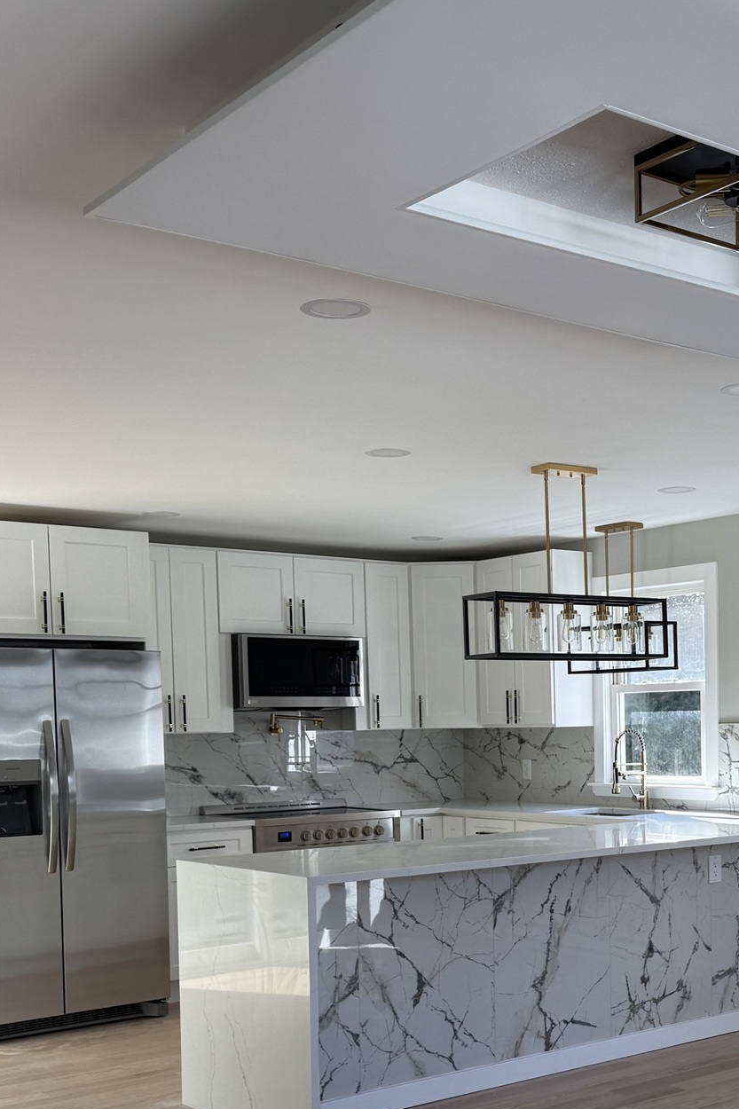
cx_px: 576
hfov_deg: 28.7
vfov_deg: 41.8
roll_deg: +1.1
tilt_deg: -2.2
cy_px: 794
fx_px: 1417
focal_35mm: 46
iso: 80
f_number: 1.78
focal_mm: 6.76
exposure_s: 1/401
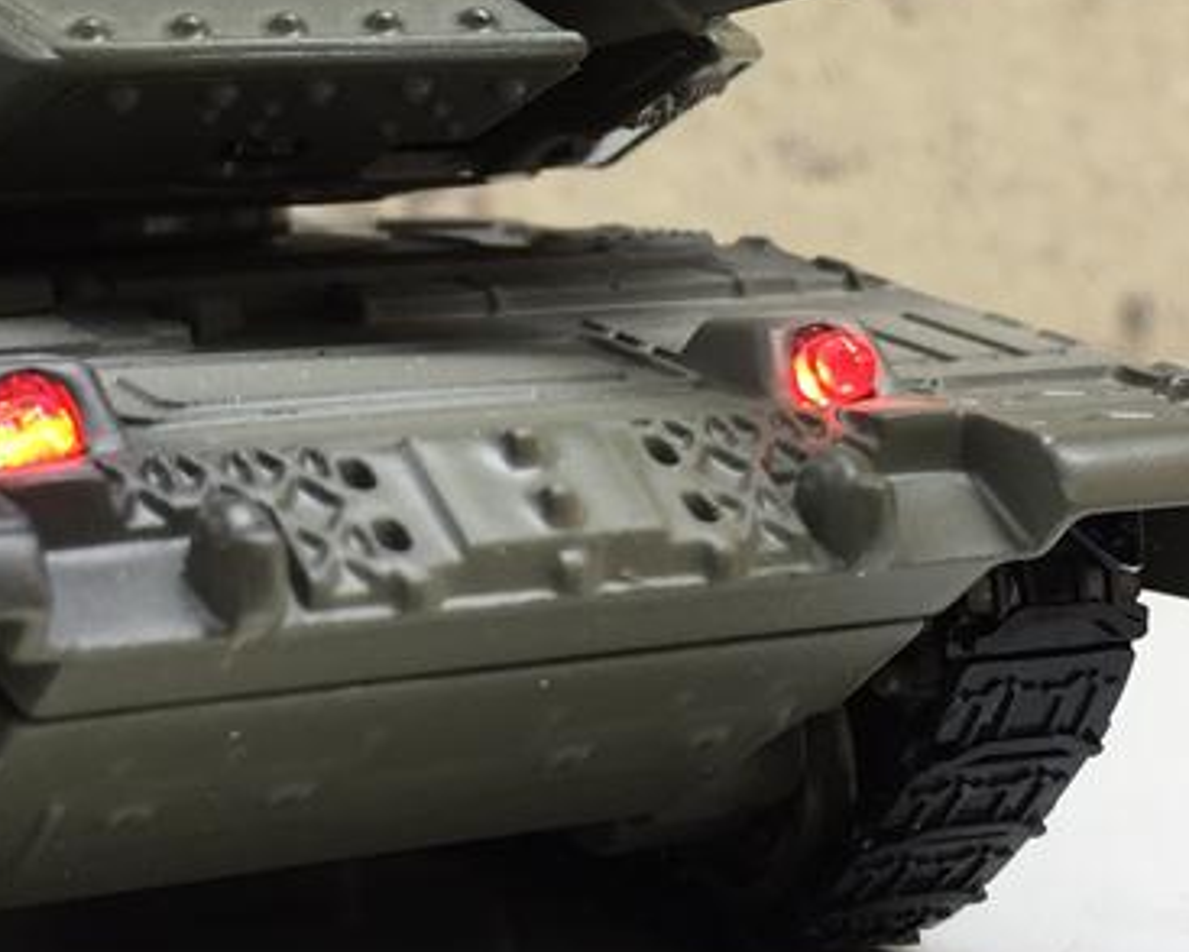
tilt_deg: -2.4
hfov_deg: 24.0
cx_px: 428
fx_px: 2781
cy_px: 162
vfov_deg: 19.2
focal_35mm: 79
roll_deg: -0.5
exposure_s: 1/150
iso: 32
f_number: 2.2
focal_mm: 4.15
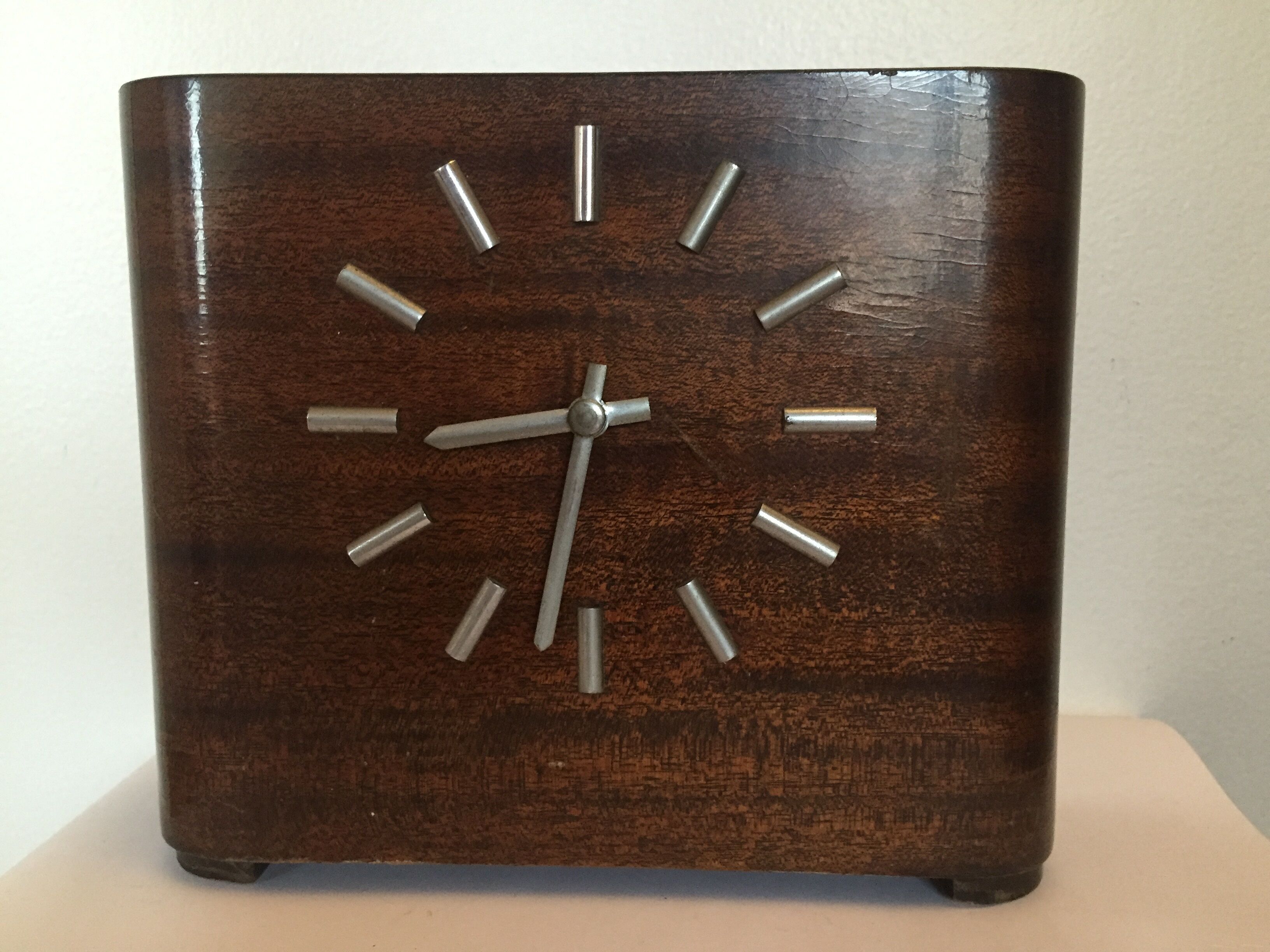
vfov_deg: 48.2
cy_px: 476
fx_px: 1064
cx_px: 635
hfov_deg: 61.7
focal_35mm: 29
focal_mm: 4.15
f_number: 2.2
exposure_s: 1/25
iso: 250
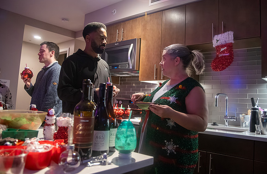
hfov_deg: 66.5
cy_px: 80
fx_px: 203
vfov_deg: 46.5
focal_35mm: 28
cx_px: 148
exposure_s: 1/200
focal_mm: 24
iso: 2500
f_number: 3.5
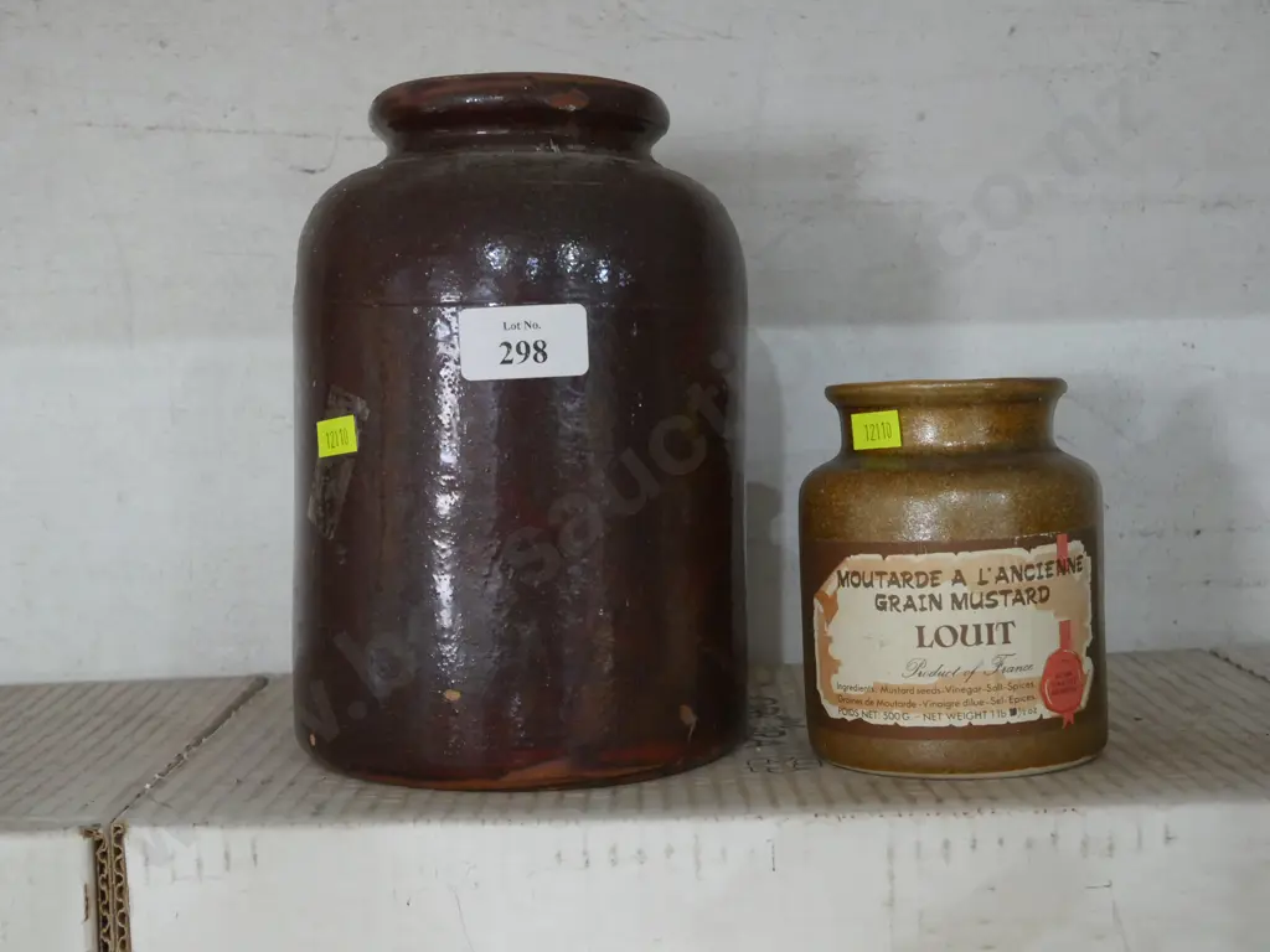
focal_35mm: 46
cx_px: 635
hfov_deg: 41.2
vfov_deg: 31.5
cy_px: 476
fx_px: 1688
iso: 3200
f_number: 5.1
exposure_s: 1/50
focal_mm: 23
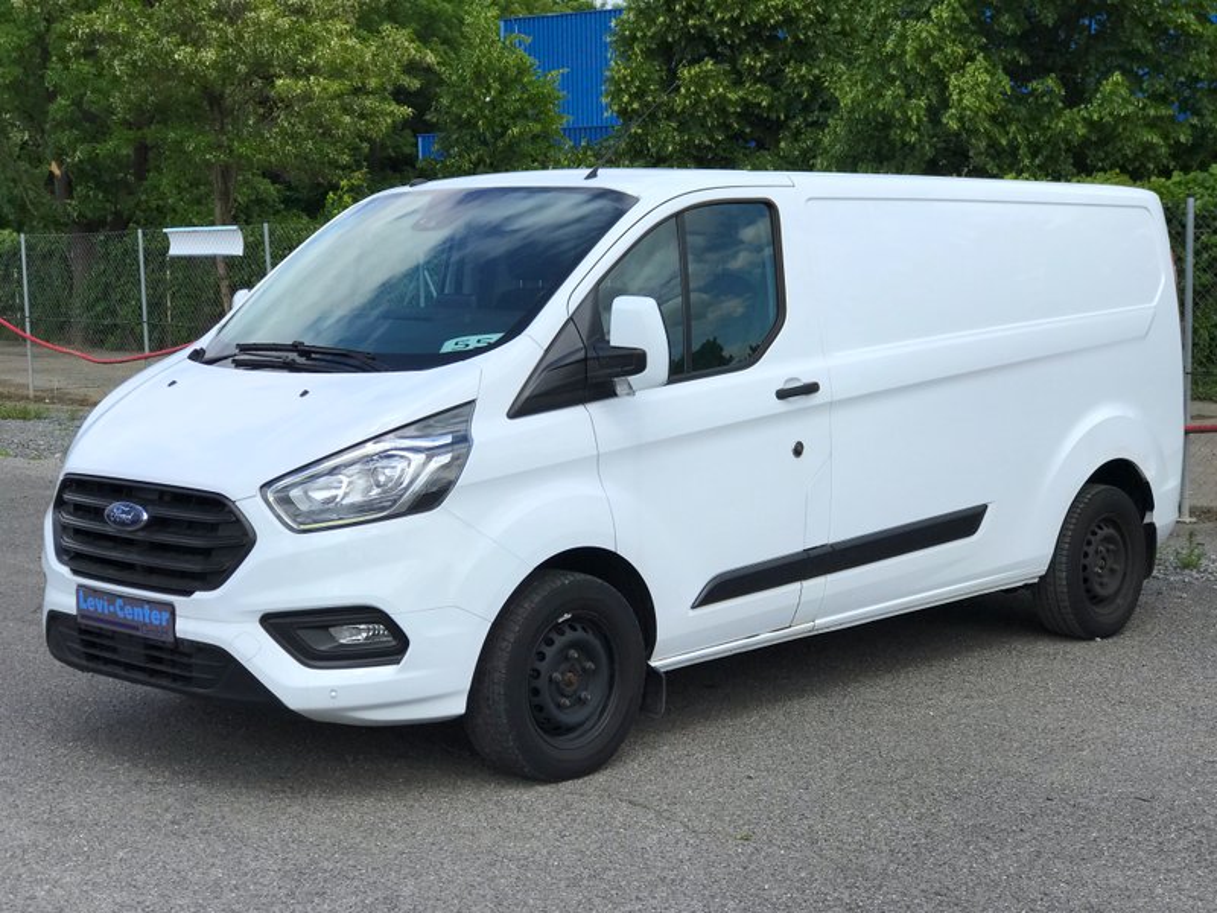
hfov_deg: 33.8
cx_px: 608
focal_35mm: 57
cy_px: 456
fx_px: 2004
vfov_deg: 25.7
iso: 20
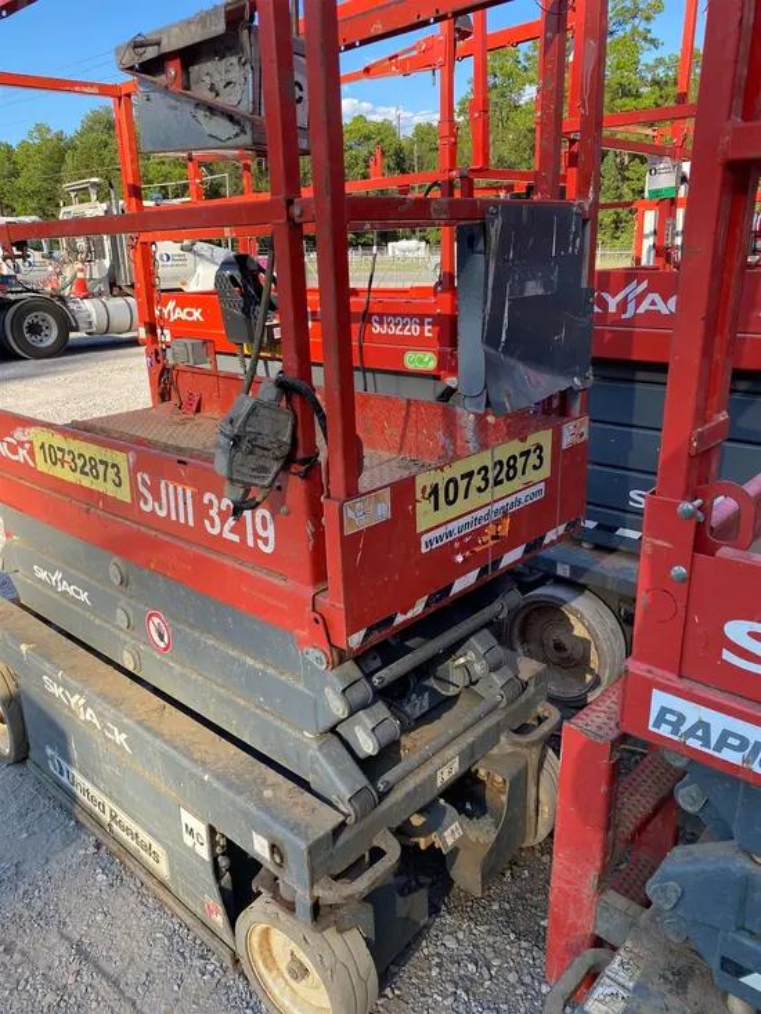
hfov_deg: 53.1
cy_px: 507
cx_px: 380
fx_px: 762
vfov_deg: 67.3
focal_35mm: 26
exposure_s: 1/600
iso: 32
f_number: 1.8
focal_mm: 4.25
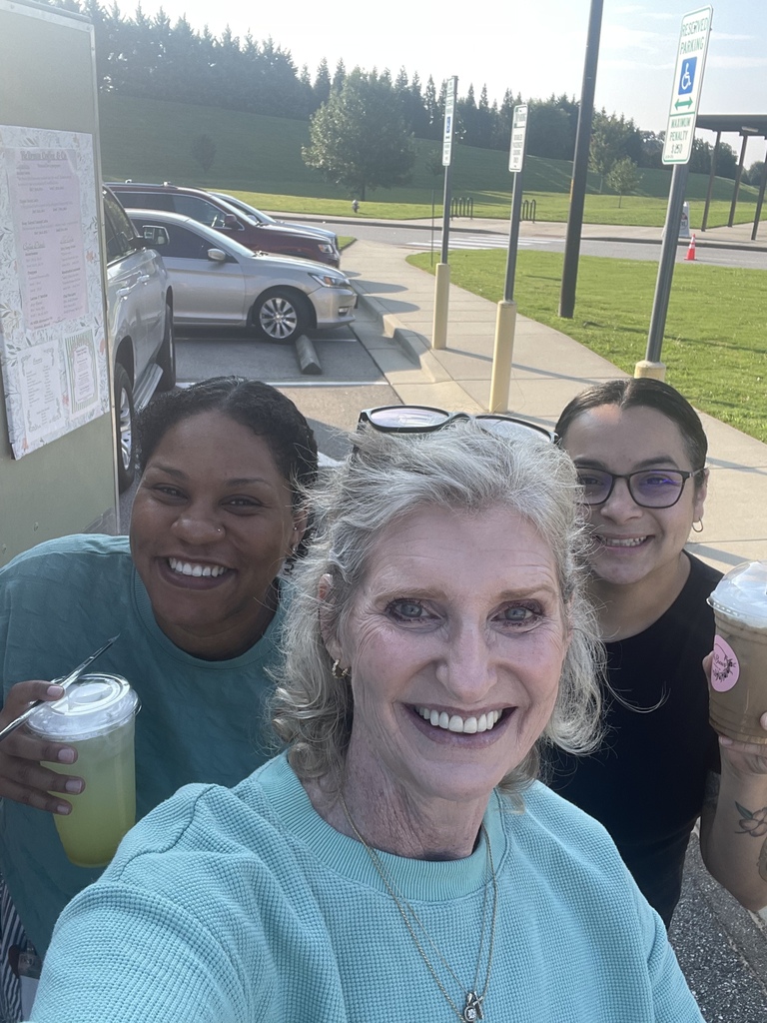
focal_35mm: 30
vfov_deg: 60.0
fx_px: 886
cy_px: 512
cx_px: 384
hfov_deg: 46.8
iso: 25
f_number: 2.2
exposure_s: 1/167
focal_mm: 2.71
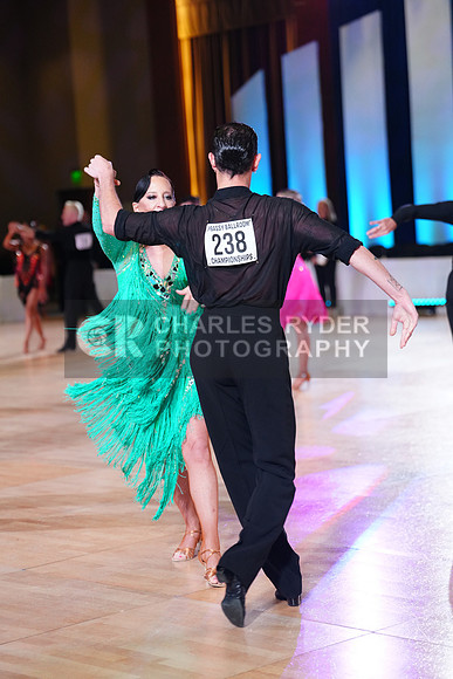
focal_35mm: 88
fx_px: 1660
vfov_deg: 23.1
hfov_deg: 15.5
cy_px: 340
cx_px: 226
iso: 2000
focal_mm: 88
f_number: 2.8
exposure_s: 1/400
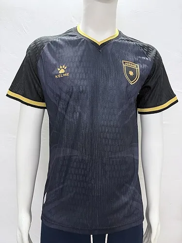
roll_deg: -3.1
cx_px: 91
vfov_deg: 71.6
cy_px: 122
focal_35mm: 24
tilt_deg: -6.9
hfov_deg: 56.8
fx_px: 168
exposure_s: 1/50
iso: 400
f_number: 1.78
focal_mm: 6.76
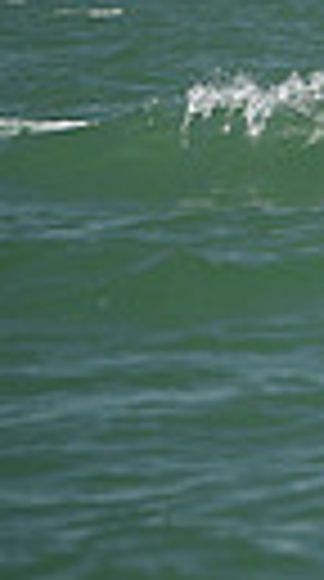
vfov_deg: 3.0
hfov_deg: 1.6
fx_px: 11231
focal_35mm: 731
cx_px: 1264
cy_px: -218
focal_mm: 155
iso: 250
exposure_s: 1/800
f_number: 4
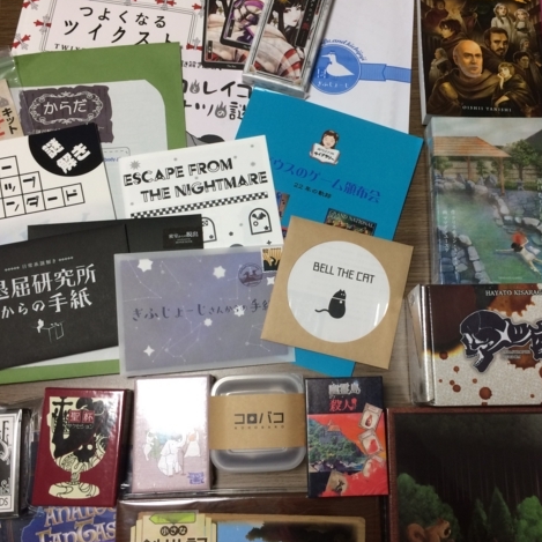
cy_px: 276
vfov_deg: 47.2
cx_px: 317
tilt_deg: -78.3
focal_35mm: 35
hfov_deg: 47.0
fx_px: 620
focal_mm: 4.15
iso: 64
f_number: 2.2
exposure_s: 1/30
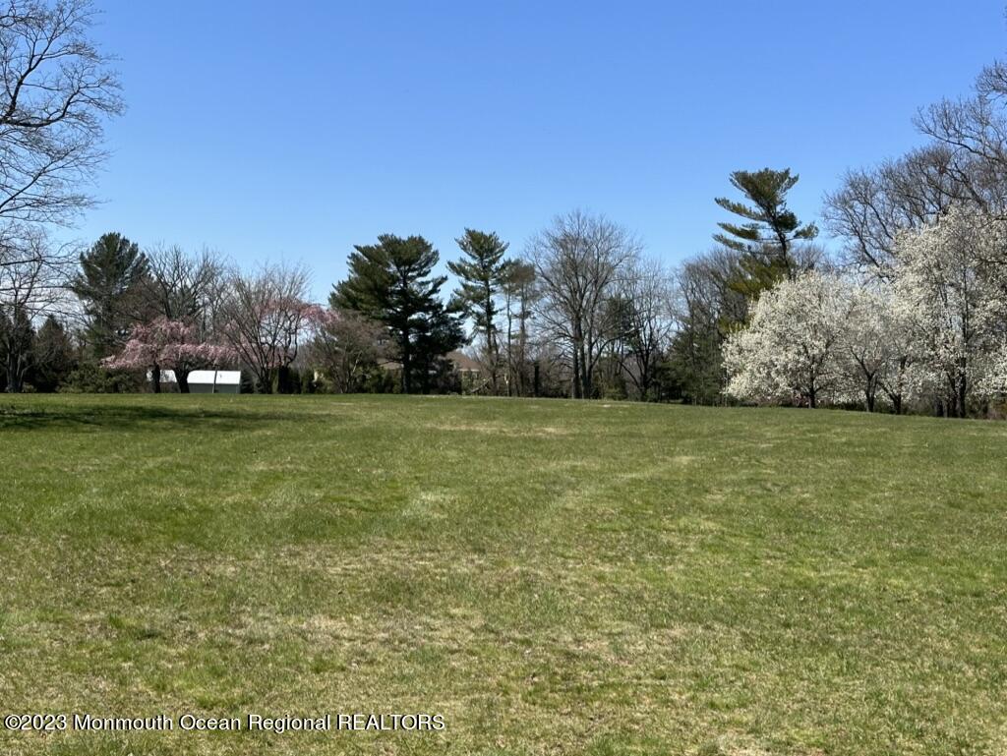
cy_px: 378
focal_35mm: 48
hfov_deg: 39.6
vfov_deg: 30.3
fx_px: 1397
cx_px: 504
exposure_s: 1/3731
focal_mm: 6.86
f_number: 1.78
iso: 64
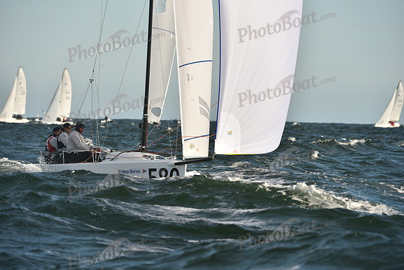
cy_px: 135
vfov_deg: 4.6
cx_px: 202
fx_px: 3367
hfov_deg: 6.9
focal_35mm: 300
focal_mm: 300
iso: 320
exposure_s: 1/1250
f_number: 7.1
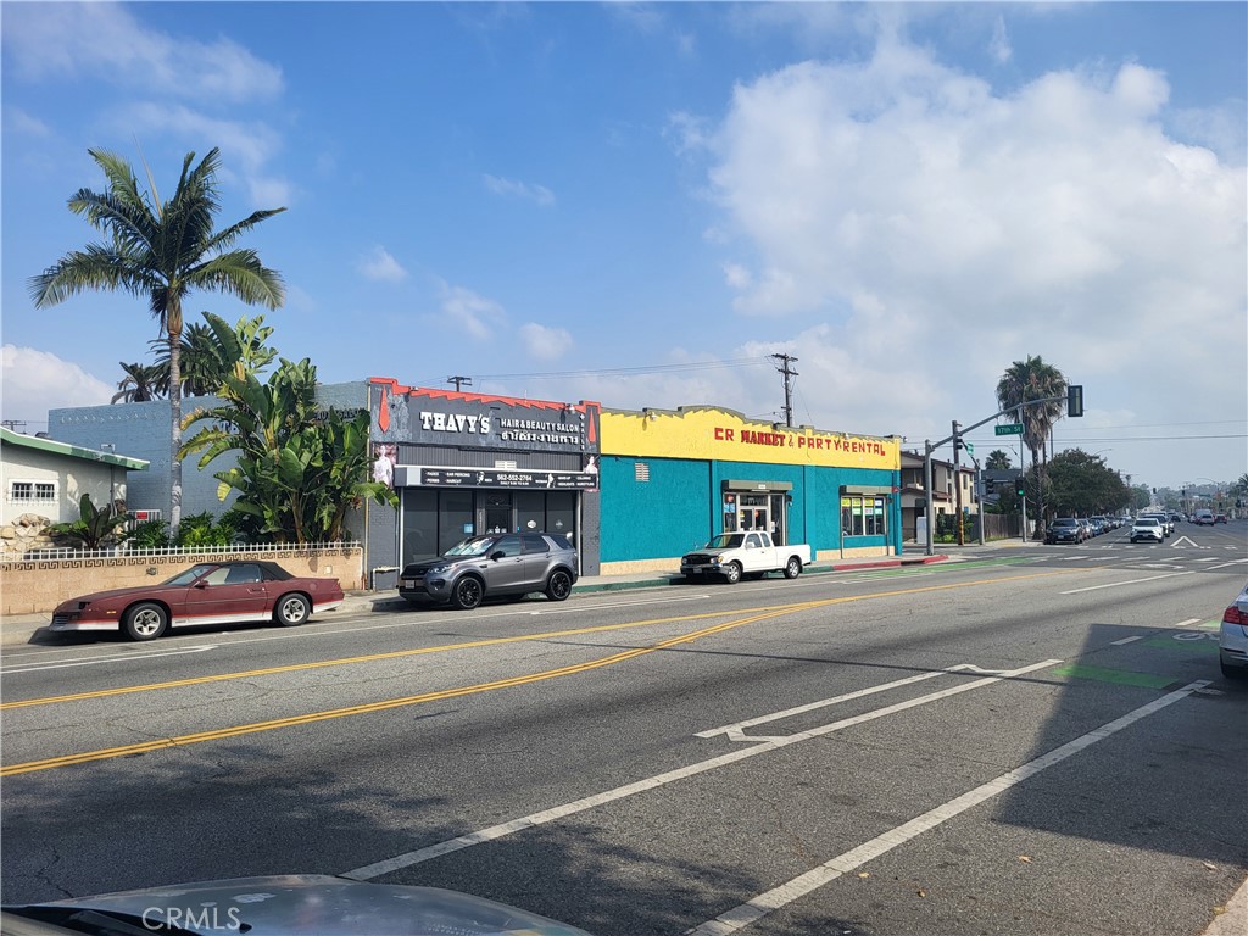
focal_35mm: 26
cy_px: 468
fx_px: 937
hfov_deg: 67.3
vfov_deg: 53.1
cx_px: 624
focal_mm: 5.4
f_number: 1.8
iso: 40
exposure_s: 1/2302
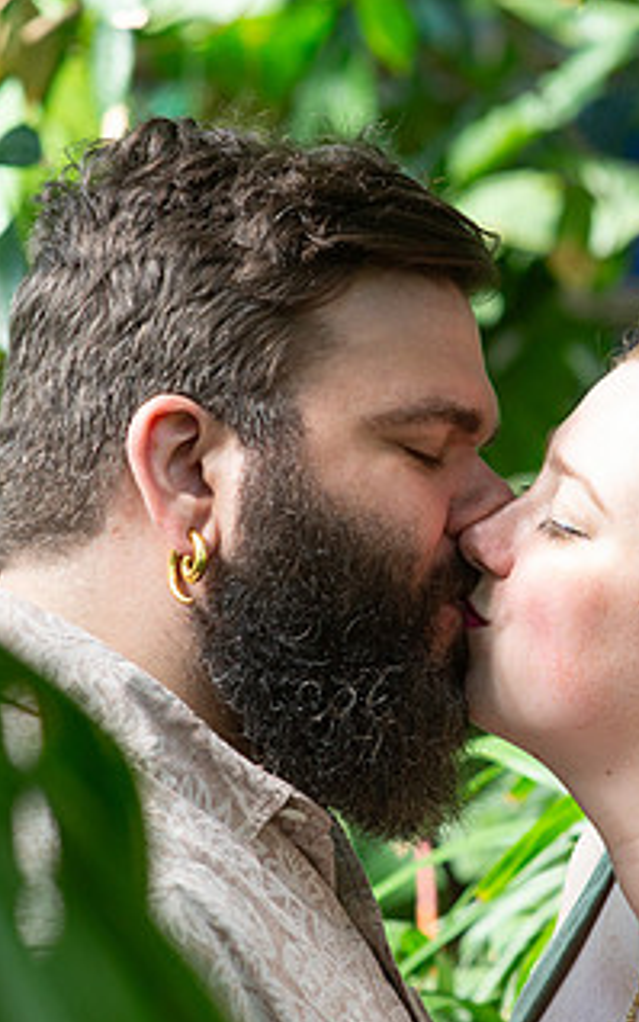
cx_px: 456
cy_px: 580
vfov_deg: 13.2
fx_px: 4398
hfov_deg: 8.3
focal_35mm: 158
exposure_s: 1/160
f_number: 4.5
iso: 1000
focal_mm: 85
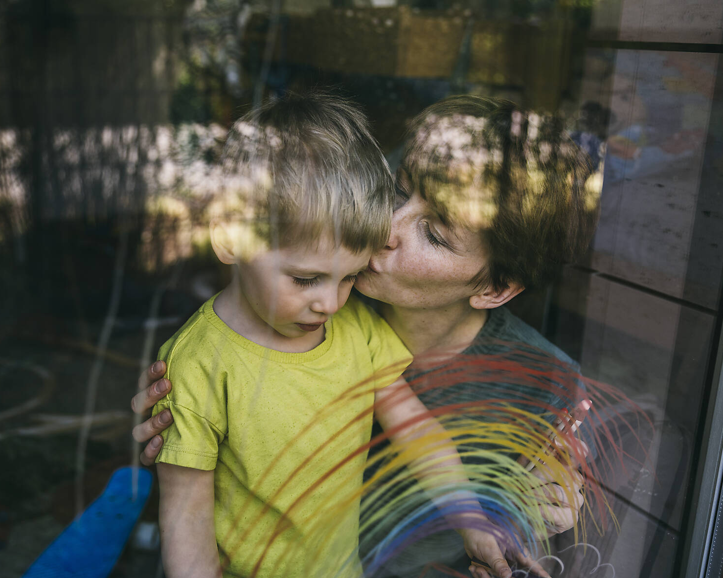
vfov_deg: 37.3
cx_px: 352
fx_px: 856
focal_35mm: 40
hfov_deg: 45.8
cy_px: 286
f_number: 2.8
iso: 250
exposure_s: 1/250
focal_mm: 35
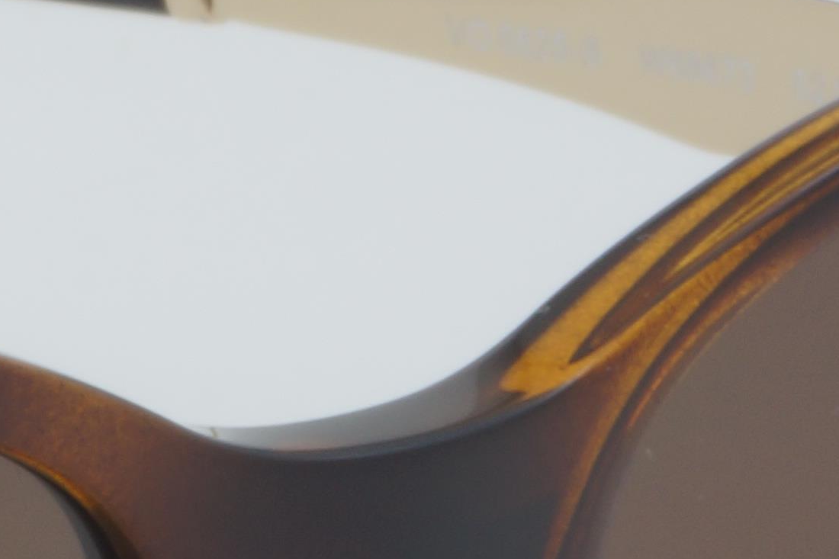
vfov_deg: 3.4
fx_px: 9530
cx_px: -734
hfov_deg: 5.0
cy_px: 795
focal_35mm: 409
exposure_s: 1/3
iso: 100
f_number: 32
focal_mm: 50
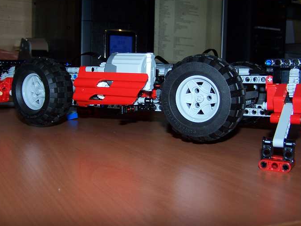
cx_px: 136
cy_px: 99
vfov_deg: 32.1
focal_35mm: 45
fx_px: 391
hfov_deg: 42.0
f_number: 2.8
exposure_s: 1/60
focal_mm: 6.3
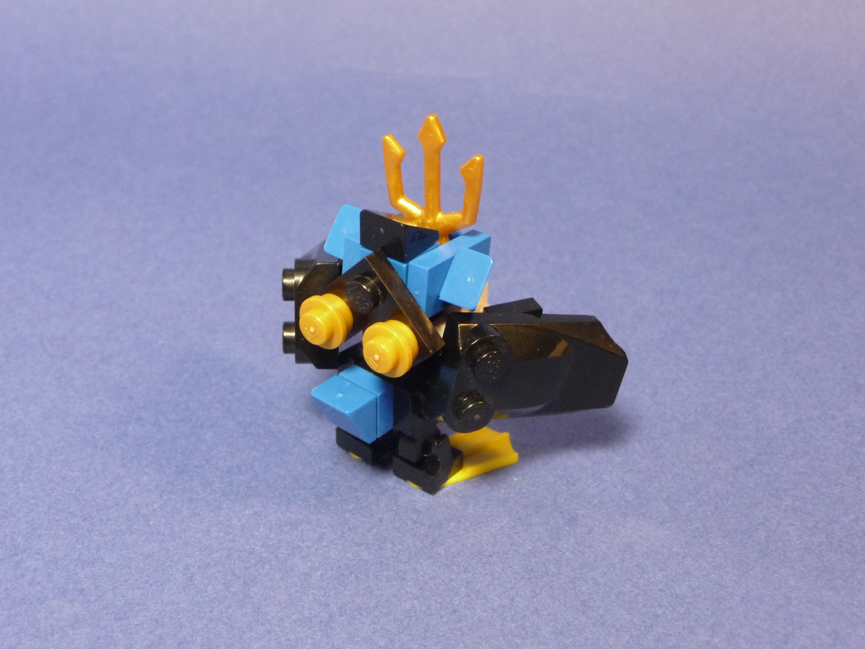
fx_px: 1199
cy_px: 324
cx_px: 432
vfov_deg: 30.3
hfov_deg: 39.7
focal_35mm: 48
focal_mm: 8
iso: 400
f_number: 4.2
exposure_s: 1/30
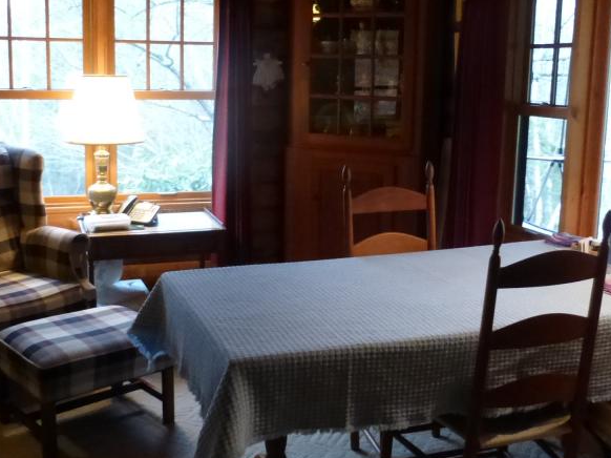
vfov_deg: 32.8
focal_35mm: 44
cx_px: 295
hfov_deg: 43.0
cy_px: 183
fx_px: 776
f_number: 3.3
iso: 800
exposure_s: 1/50
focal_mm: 4.3
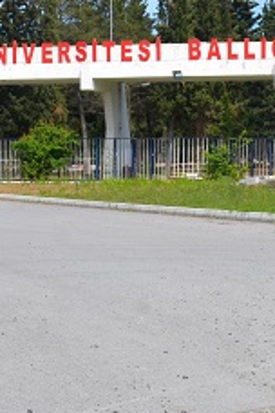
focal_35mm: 121
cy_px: 39
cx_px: 157
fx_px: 1383
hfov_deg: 11.3
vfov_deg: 16.7
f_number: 11
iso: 400
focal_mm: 23
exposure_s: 1/500
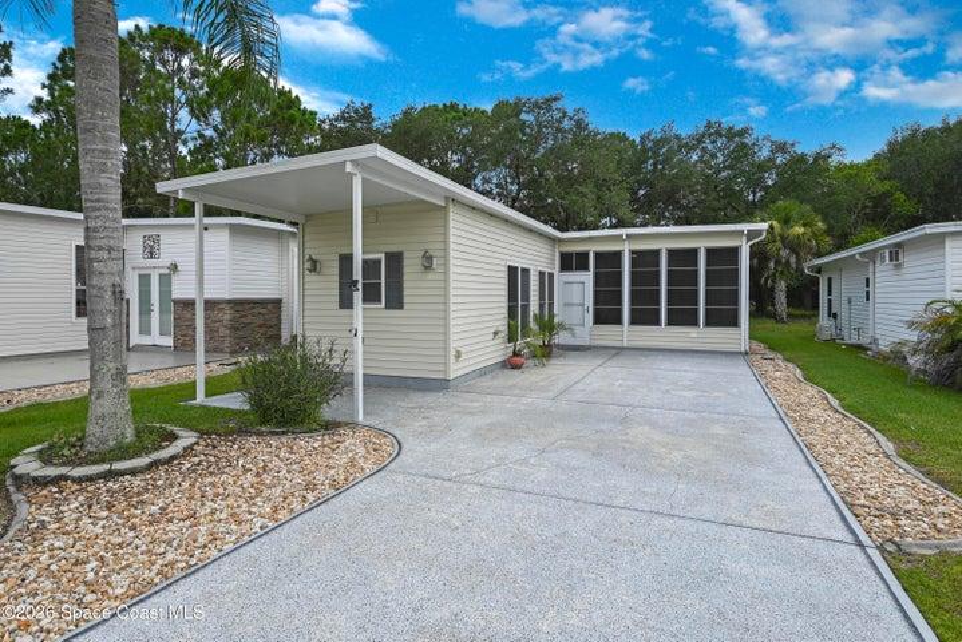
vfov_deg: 66.0
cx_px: 481
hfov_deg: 88.4
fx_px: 495
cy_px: 321
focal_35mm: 18
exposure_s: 1/250
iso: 100
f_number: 8
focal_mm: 18.5
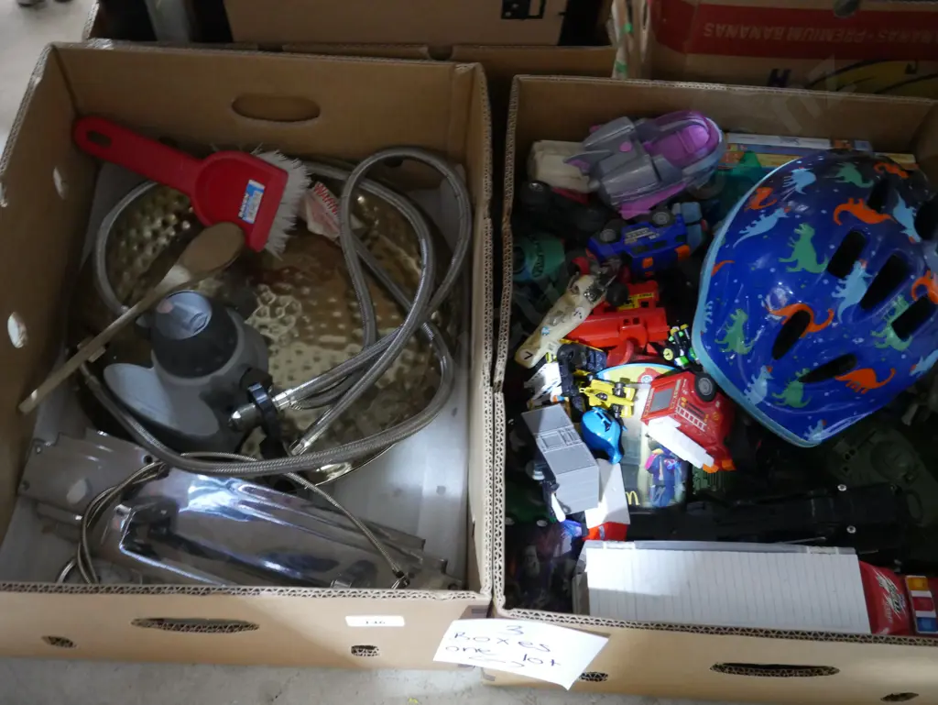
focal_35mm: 34
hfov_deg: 53.9
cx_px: 469
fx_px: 922
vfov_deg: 41.8
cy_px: 352
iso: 3200
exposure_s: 1/30
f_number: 4
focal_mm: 17
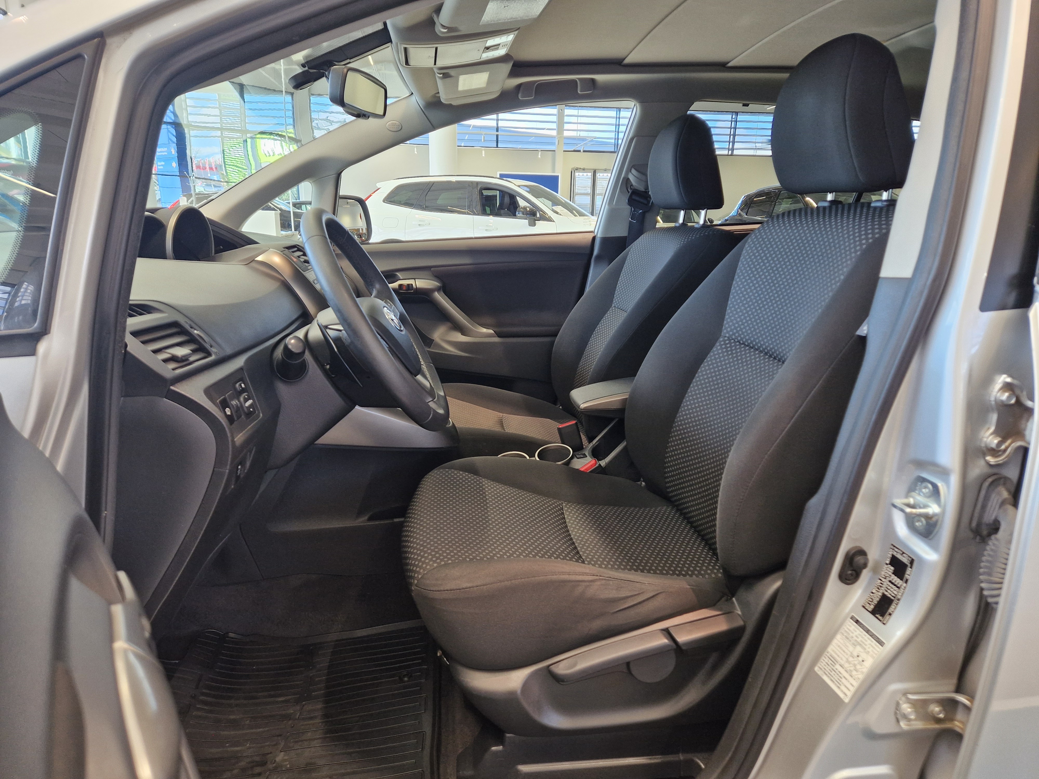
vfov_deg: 58.9
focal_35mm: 23
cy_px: 390
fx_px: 690
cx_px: 520
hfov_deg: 73.9
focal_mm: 5.4
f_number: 1.8
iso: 125
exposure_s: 1/100
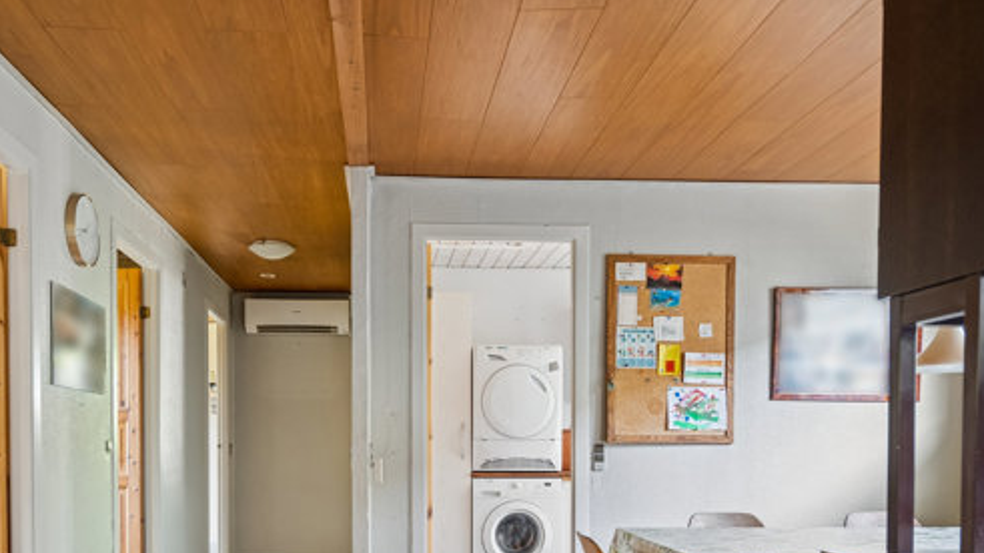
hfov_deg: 65.7
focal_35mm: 29
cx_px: 413
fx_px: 757
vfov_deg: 38.4
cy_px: 454
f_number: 4
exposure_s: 1/13
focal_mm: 17
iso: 400
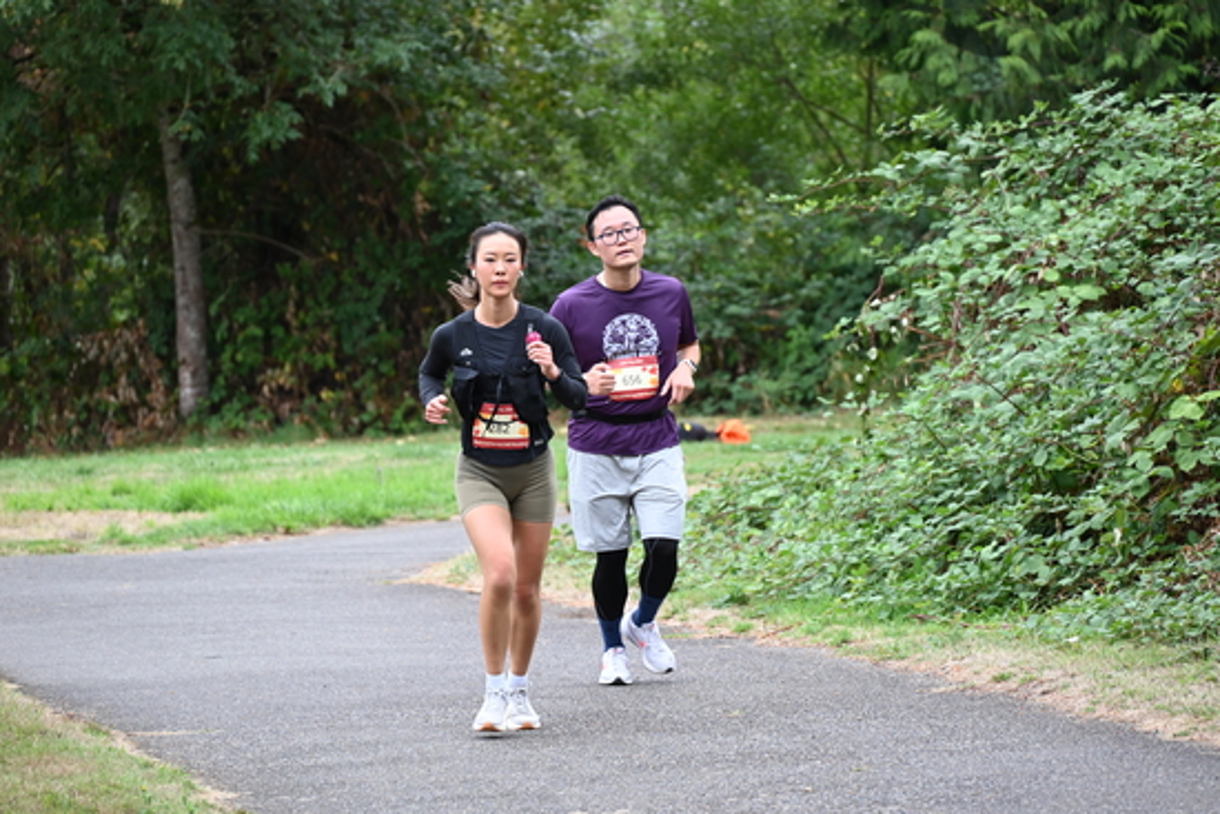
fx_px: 6779
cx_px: 610
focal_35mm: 200
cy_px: 407
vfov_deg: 6.9
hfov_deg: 10.3
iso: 560
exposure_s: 1/250
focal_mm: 200
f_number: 6.3
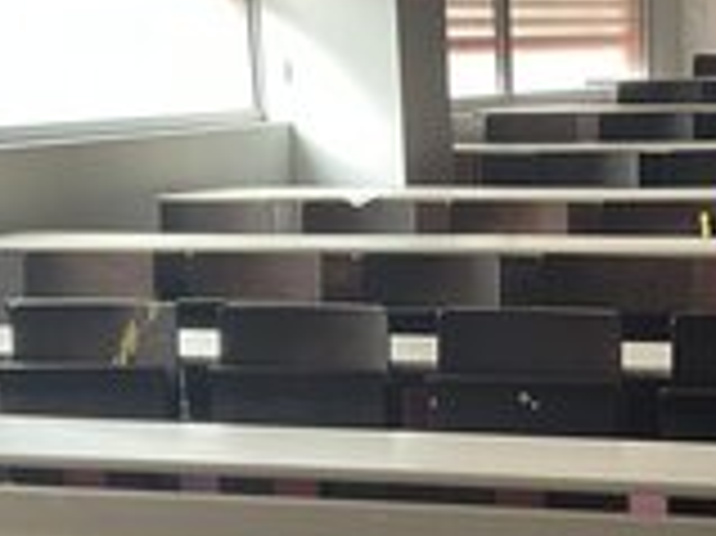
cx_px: 567
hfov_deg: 26.2
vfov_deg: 20.1
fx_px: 1509
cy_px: 347
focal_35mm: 73
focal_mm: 3
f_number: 1.8
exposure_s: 1/60
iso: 160
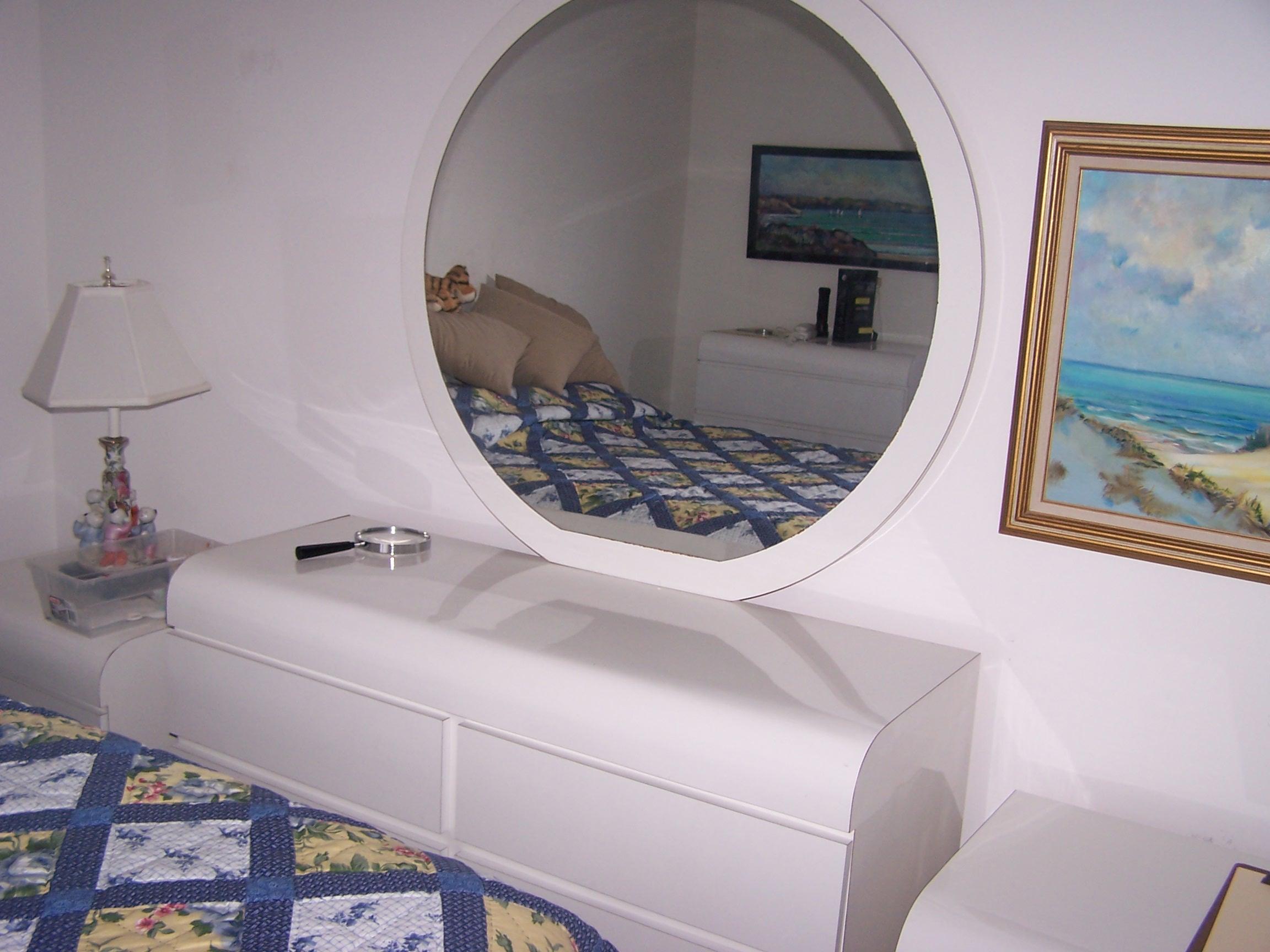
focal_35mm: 38
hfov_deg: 49.0
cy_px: 476
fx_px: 1394
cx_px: 635
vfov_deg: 37.7
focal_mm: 6.3
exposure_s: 1/60
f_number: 2.8
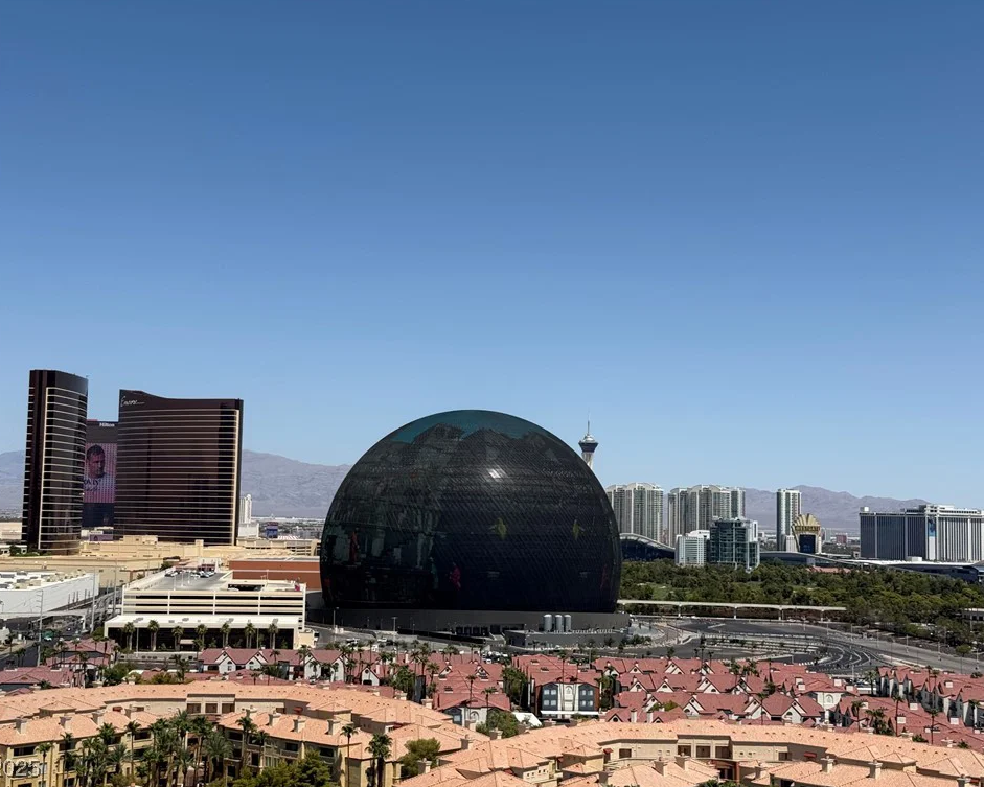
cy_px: 390
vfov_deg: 29.7
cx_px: 470
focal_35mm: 51
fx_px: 1485
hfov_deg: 36.6
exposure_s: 1/7143
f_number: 1.78
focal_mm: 6.76
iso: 64
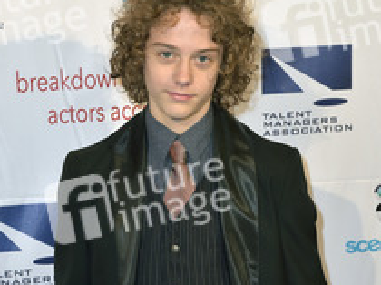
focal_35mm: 88
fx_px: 967
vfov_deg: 16.4
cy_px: 292
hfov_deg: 22.3
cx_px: 191
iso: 400
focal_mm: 48
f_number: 4.5
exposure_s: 1/320
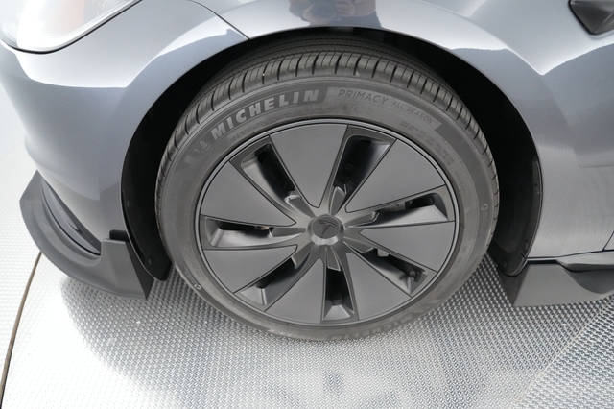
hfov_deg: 69.4
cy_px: 204
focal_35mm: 26
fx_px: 443
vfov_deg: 49.5
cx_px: 307
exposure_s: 1/250
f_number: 2.8
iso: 10000
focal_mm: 26
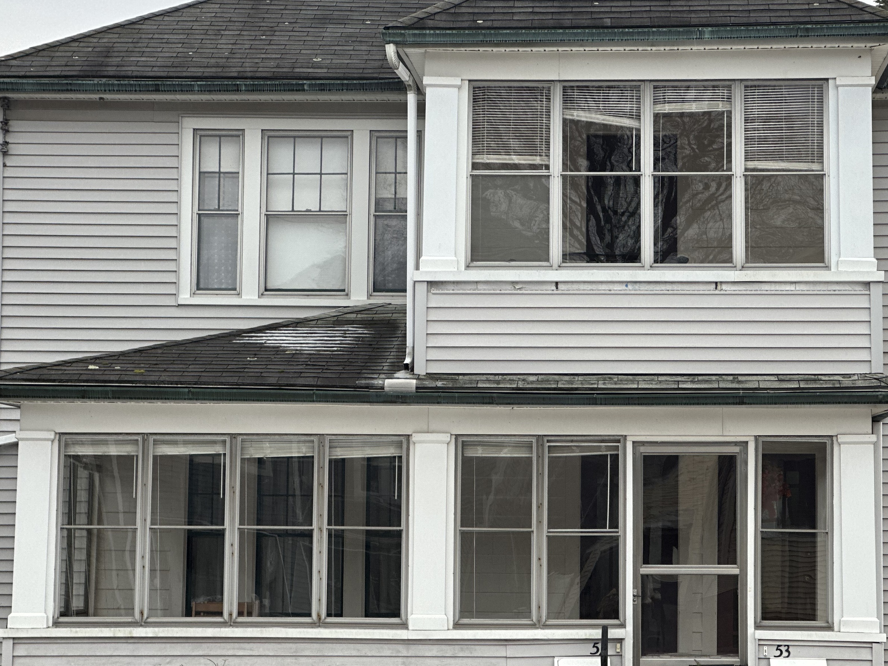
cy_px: 363
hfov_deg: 19.8
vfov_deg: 14.9
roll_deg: +0.6
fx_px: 2540
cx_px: 524
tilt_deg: +5.8
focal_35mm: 99
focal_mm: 9
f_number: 2.8
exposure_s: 1/121
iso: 50
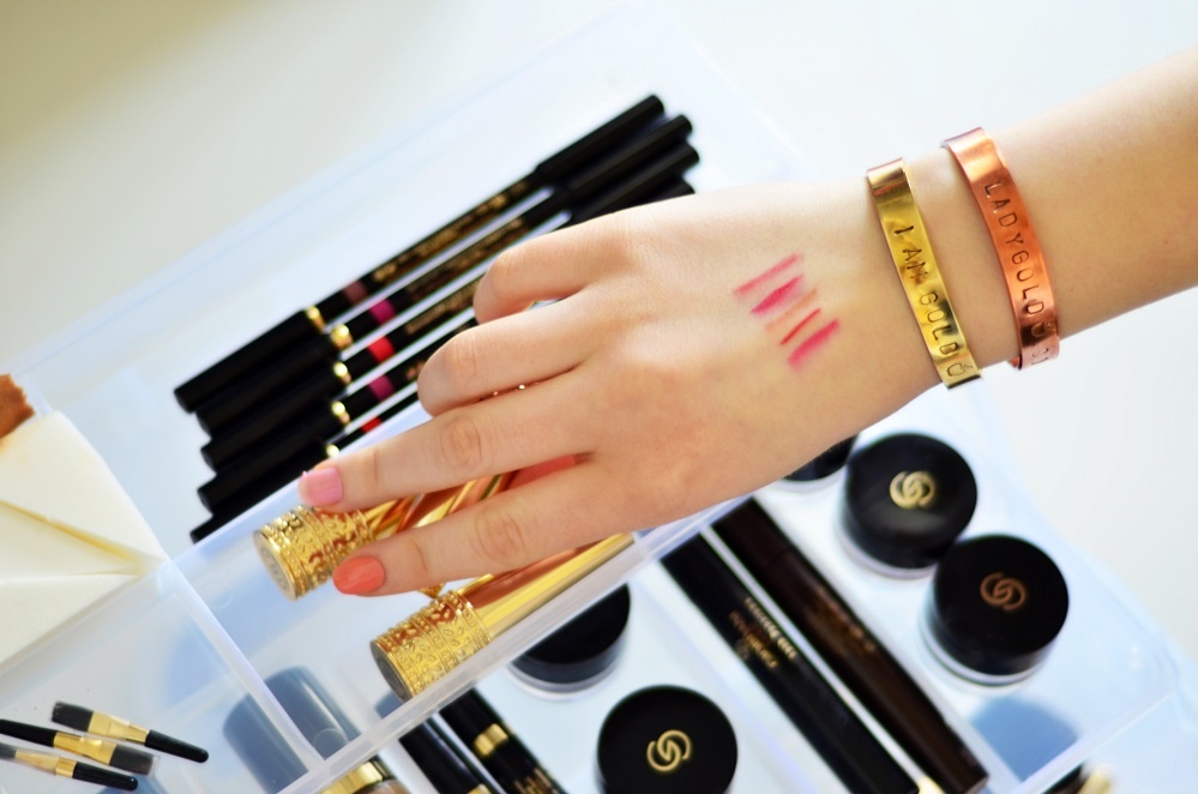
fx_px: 2491
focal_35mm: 75
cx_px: 599
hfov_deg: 27.0
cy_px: 397
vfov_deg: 18.1
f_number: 1.8
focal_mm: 50
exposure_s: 1/13
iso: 100
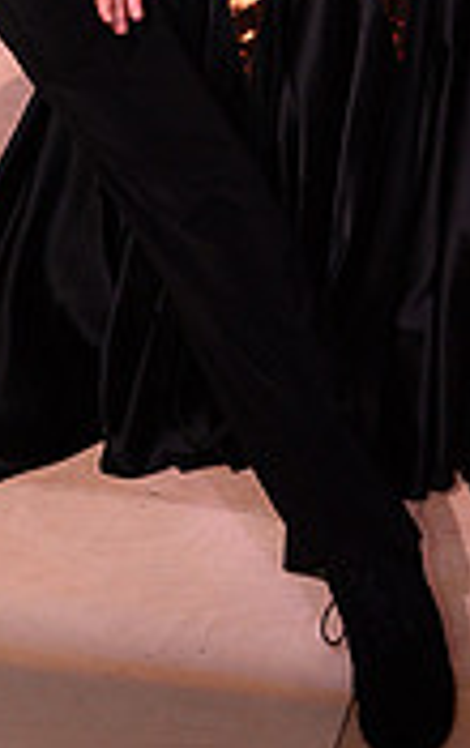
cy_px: -363
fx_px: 2613
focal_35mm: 128
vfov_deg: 15.1
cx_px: 284
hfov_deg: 10.3
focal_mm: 38
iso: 3200
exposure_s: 1/250
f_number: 5.6
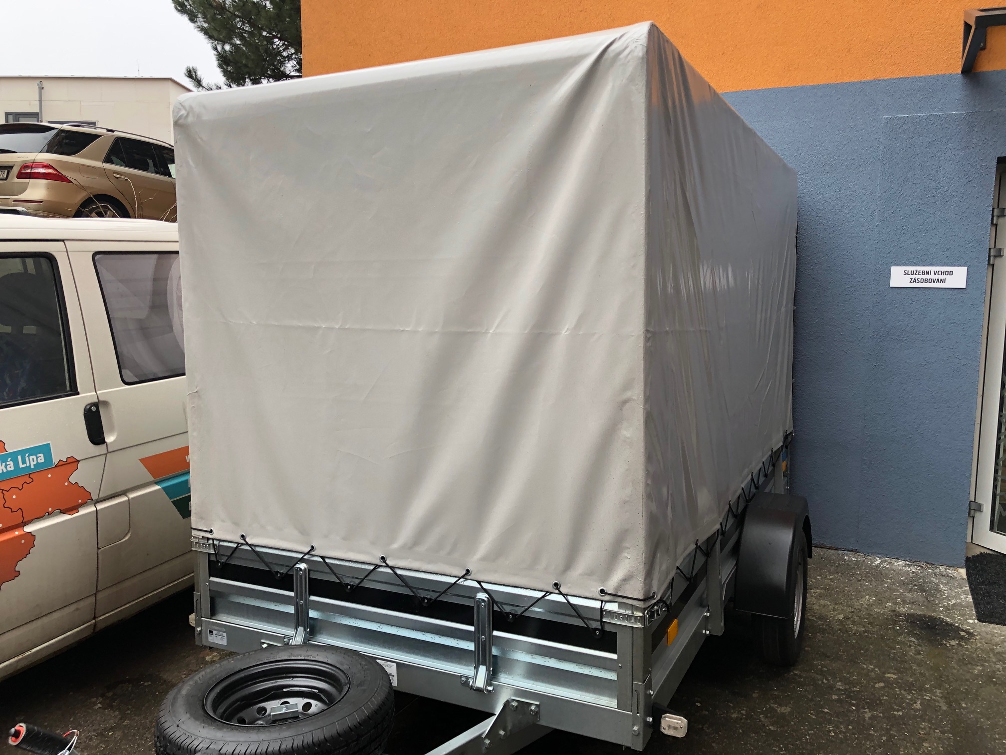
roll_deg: +0.1
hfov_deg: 63.4
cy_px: 378
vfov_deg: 49.7
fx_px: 814
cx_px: 503
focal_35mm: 28
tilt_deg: -7.1
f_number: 1.8
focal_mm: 4
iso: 40
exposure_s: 1/120
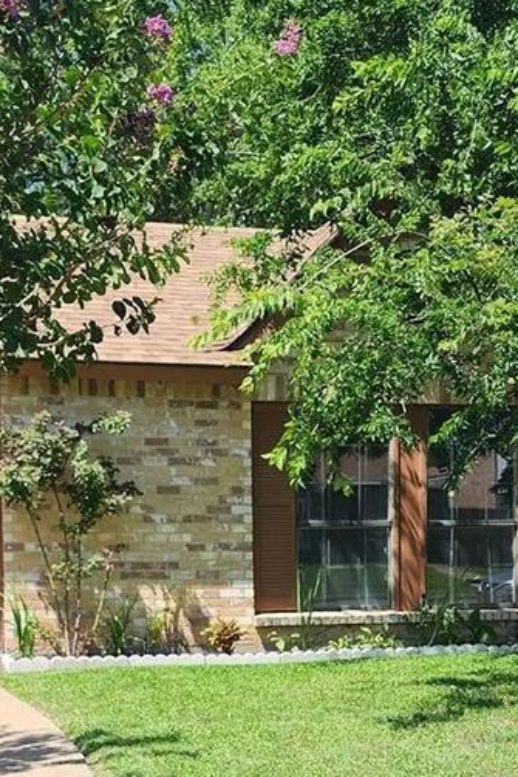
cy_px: 645
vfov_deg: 30.1
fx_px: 1402
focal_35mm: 65
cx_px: 280
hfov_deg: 20.9
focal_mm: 6.4
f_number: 1.8
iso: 12
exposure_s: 1/734
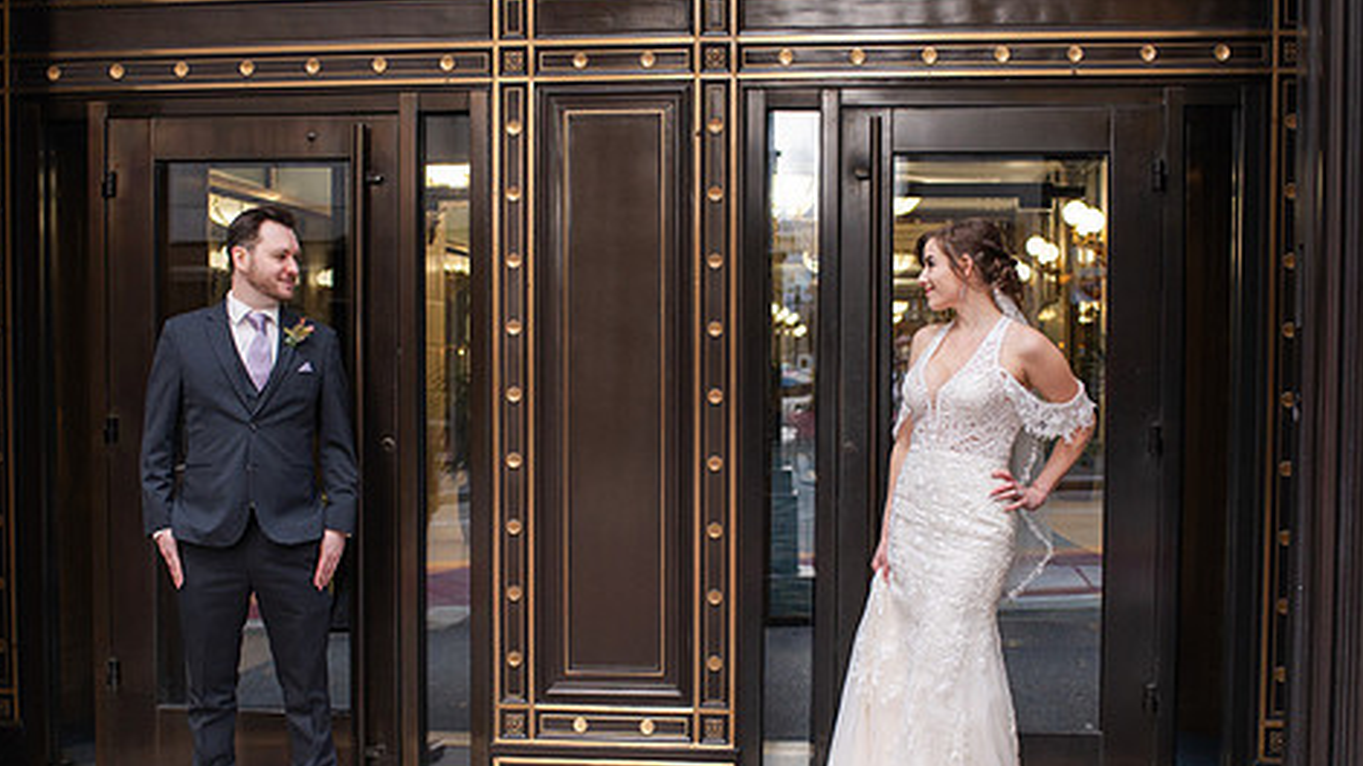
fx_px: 1806
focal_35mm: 50
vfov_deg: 23.9
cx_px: 654
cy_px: 462
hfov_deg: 41.3
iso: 1000
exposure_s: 1/400
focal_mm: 35
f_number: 3.5
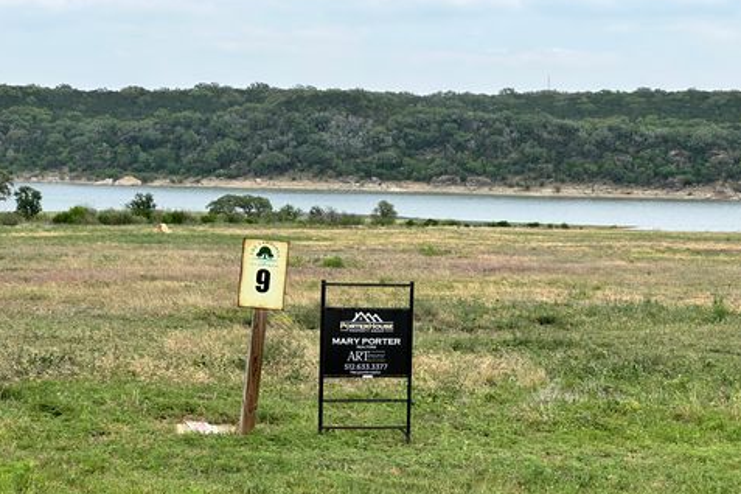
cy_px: 274
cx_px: 357
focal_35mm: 84
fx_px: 1729
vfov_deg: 16.3
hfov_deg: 24.2
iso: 32
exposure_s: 1/573
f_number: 2.8
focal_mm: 9
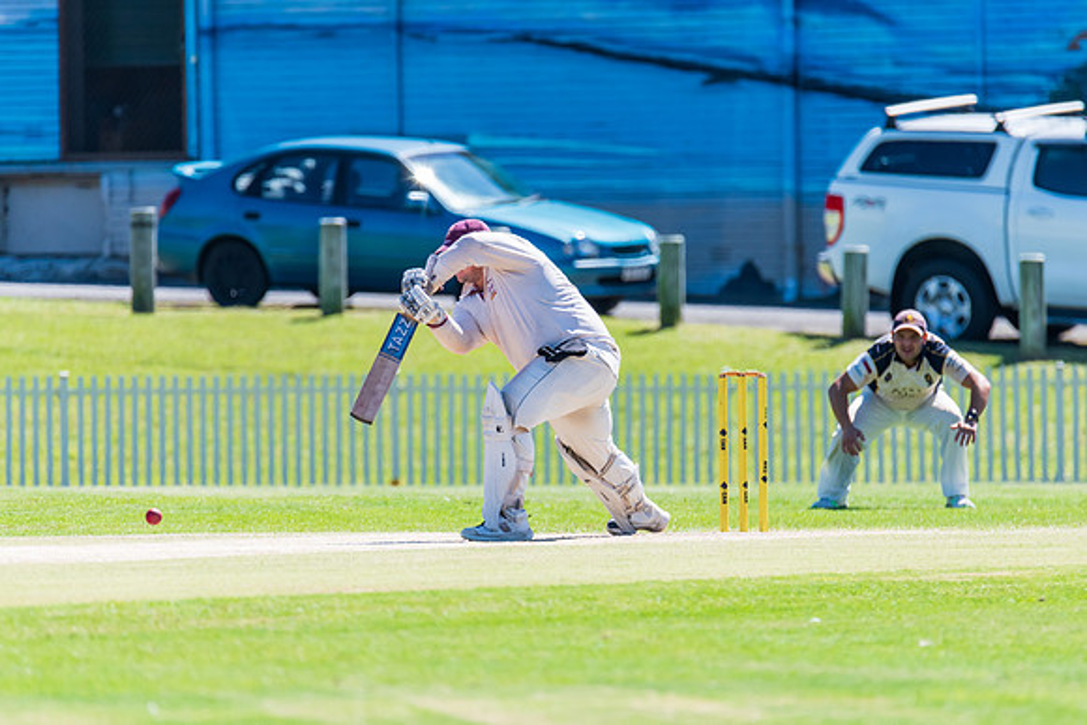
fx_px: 19439
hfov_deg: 3.2
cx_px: 533
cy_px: 341
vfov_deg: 2.1
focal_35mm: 644
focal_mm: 600
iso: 640
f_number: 6.3
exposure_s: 1/2000
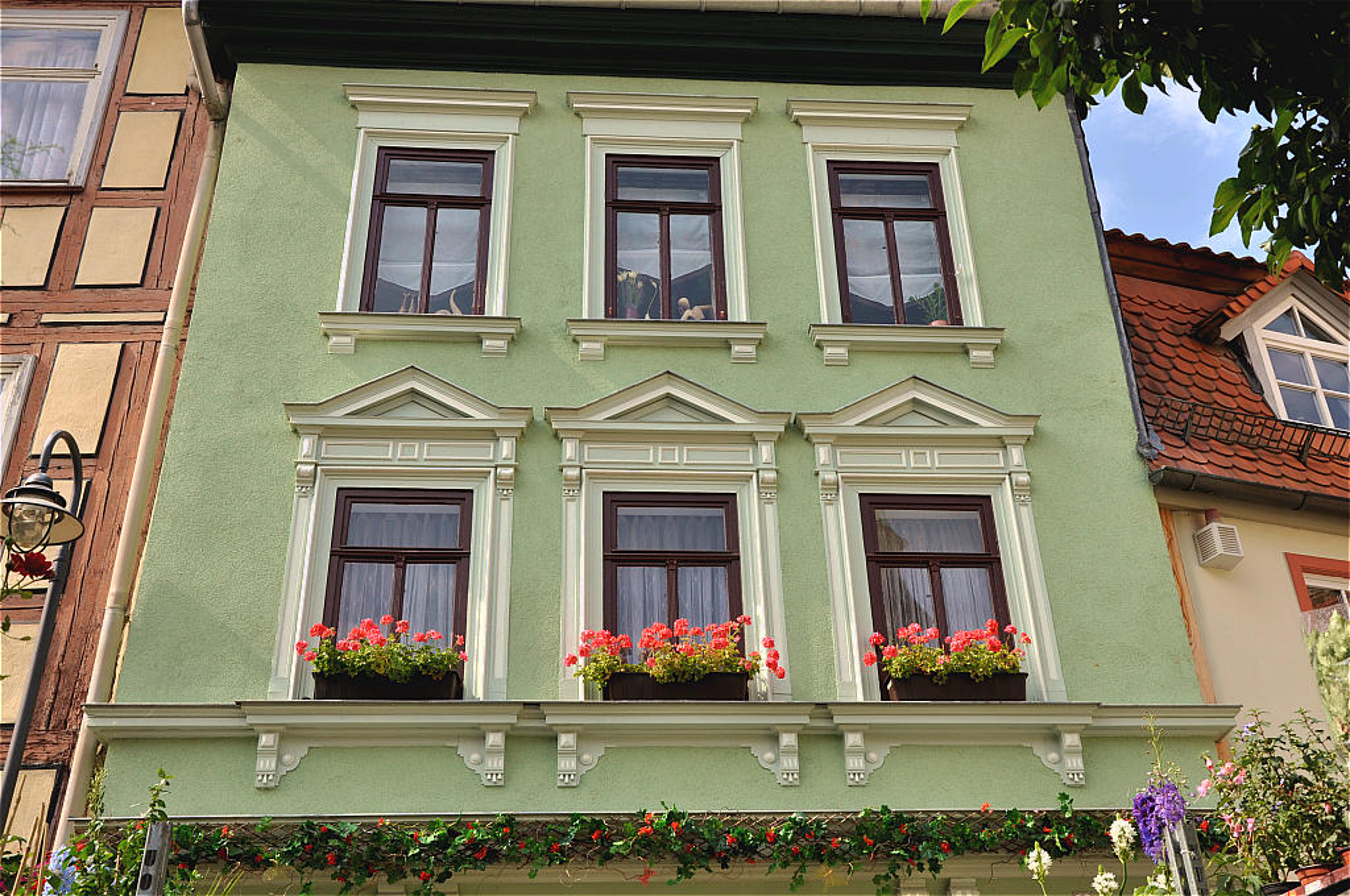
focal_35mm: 38
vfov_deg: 35.4
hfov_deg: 51.3
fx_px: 1404
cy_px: 448
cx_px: 675
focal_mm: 25
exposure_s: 1/320
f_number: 8
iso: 200
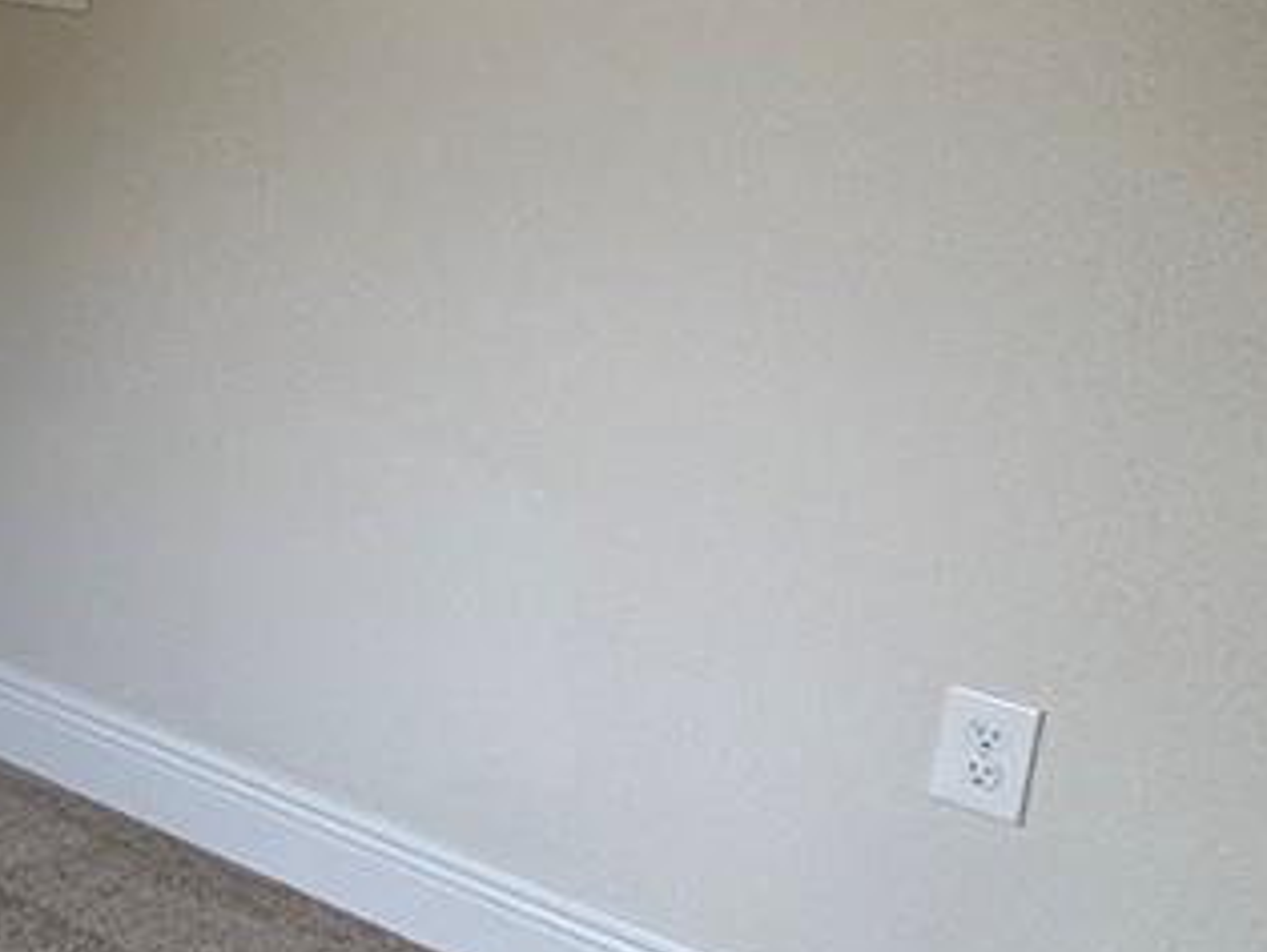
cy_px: 265
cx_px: -1002
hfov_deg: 20.0
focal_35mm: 71
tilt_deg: -14.0
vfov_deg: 20.6
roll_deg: -0.1
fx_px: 2602
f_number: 2.2
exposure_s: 1/120
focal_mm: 2.22
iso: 50
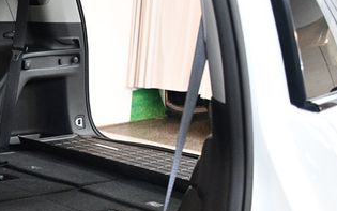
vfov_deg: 20.7
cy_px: 171
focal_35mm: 62
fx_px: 570
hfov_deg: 30.9
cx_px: 11
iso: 3600
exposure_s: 1/60
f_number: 3.5
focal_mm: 20
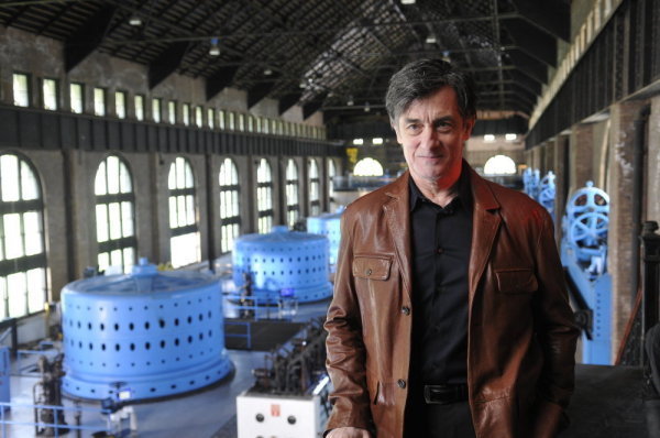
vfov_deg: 34.1
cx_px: 330
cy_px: 219
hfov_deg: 49.6
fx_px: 714
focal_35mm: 39
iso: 800
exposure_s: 1/125
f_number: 2.8
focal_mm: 26
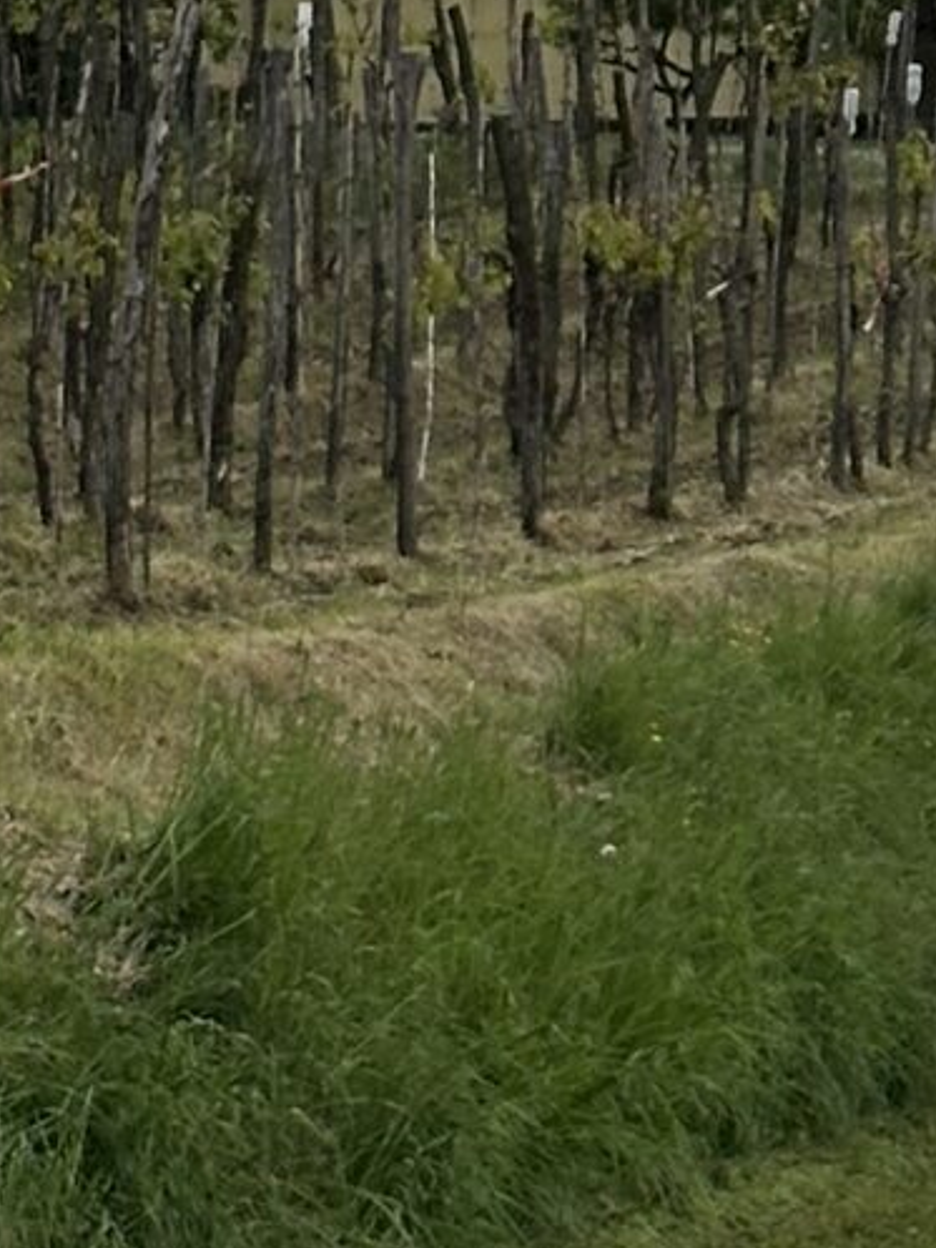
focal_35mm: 247
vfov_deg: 8.0
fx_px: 8901
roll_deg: +1.8
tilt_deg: +2.6
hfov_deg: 5.9
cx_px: 1819
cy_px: 301
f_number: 1.78
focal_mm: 6.86
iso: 64
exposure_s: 1/6211
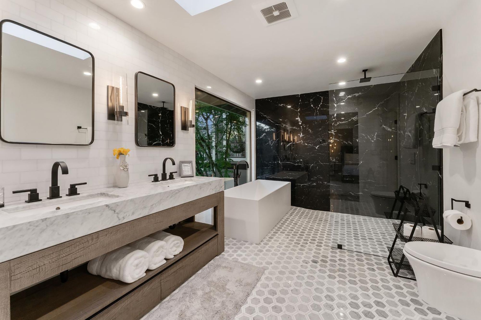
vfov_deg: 81.2
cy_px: 160
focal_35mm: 14
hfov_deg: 104.3
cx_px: 240
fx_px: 187
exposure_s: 1/5
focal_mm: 14
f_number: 14
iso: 400
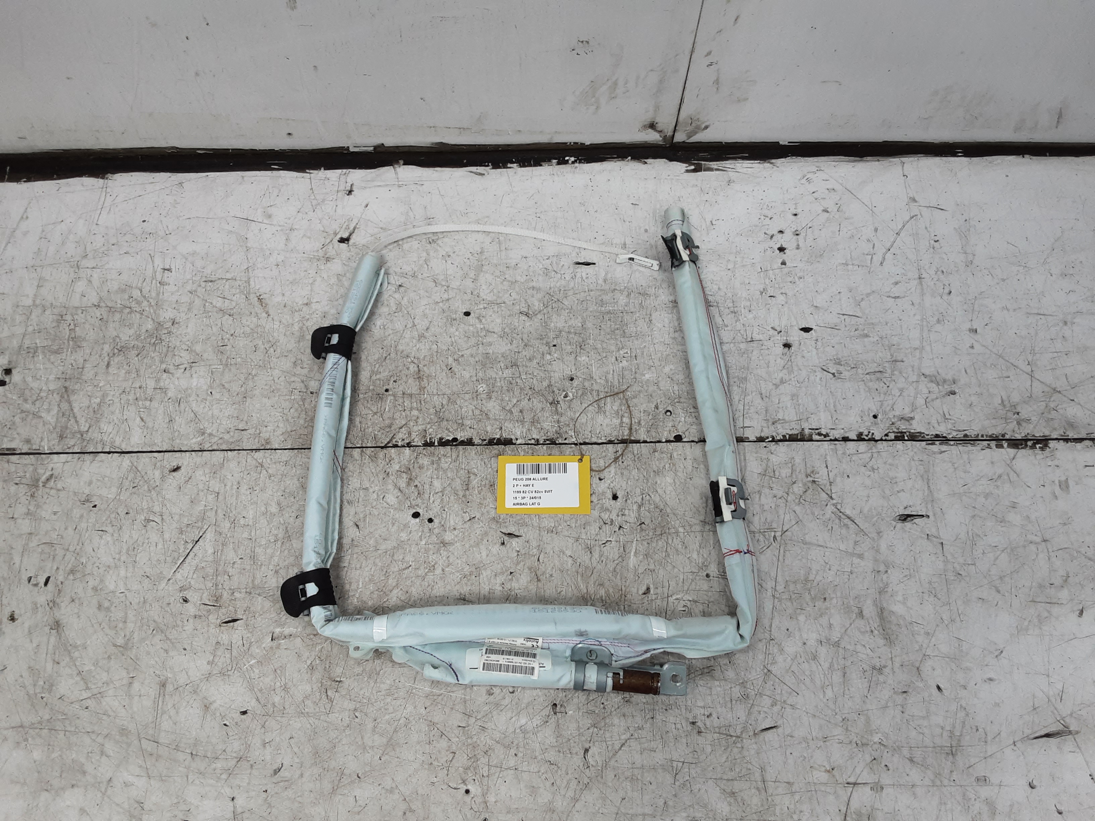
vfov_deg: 51.4
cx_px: 548
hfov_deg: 65.3
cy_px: 410
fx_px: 854
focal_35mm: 27
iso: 50
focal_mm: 2.91
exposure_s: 1/50
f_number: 1.9
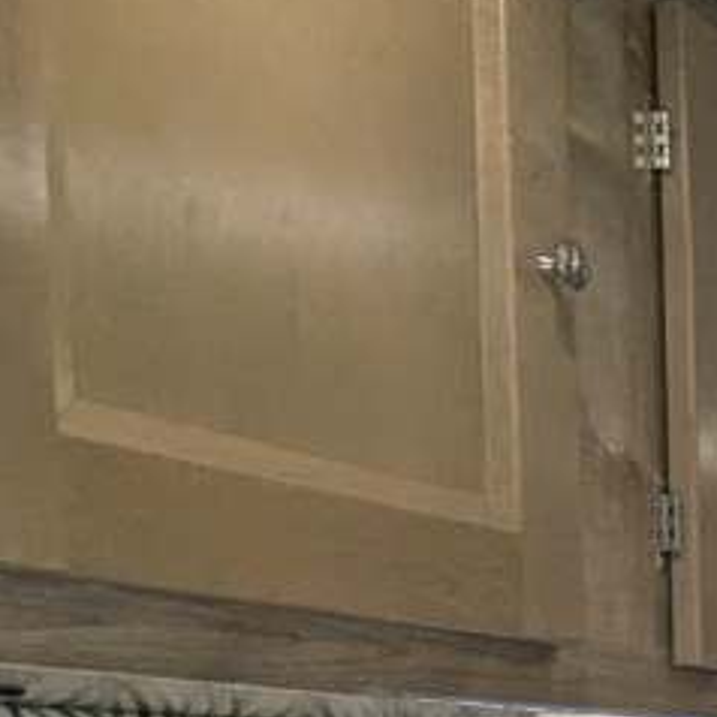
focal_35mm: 83
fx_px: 1945
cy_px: 934
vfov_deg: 19.3
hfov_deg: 14.7
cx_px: 1640
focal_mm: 2.35
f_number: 2.2
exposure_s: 1/201
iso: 105
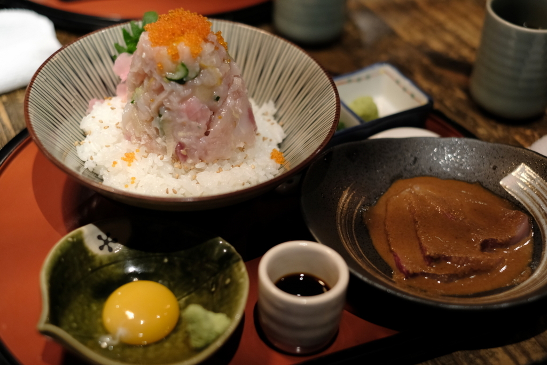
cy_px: 182
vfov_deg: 25.5
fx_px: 805
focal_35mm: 53
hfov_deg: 37.5
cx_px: 274
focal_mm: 35
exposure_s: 1/60
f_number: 2
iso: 1600
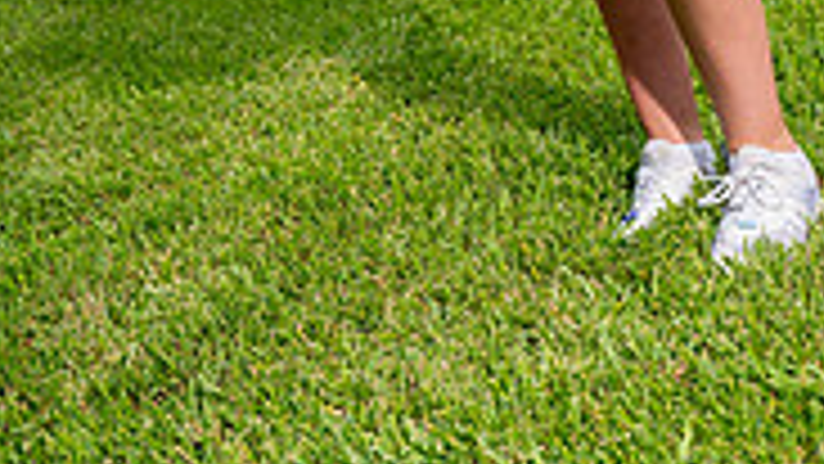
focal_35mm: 108
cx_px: 504
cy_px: -532
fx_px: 2360
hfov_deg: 19.8
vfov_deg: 10.2
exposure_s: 1/500
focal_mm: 42
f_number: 4
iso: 100
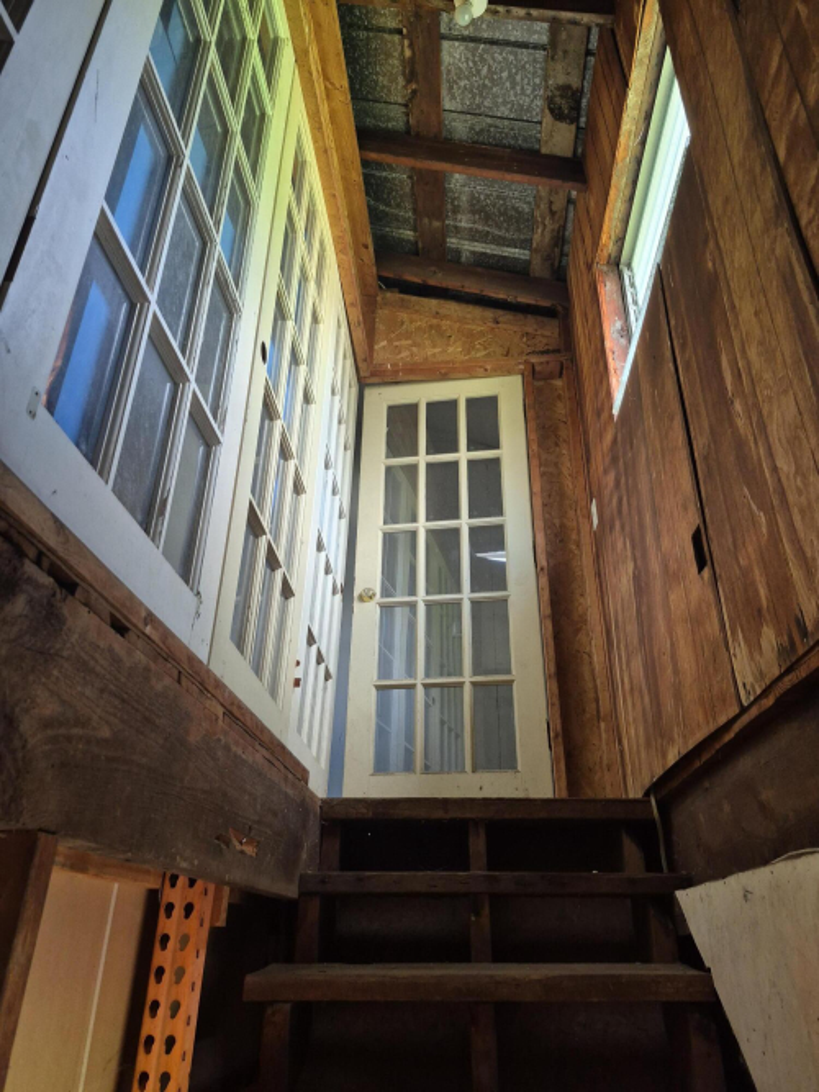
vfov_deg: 73.9
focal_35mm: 23
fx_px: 726
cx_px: 410
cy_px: 546
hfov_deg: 58.9
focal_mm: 5.4
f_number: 1.8
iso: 250
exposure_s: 1/120
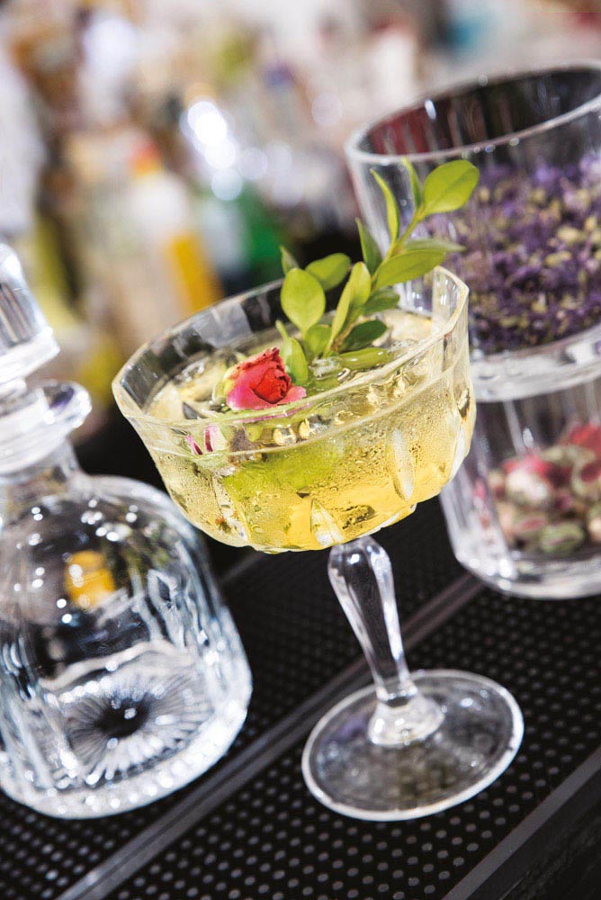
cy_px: 450
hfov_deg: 19.5
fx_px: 1750
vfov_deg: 28.8
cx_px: 300
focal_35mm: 70
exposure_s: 1/125
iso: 1600
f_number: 8
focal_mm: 70
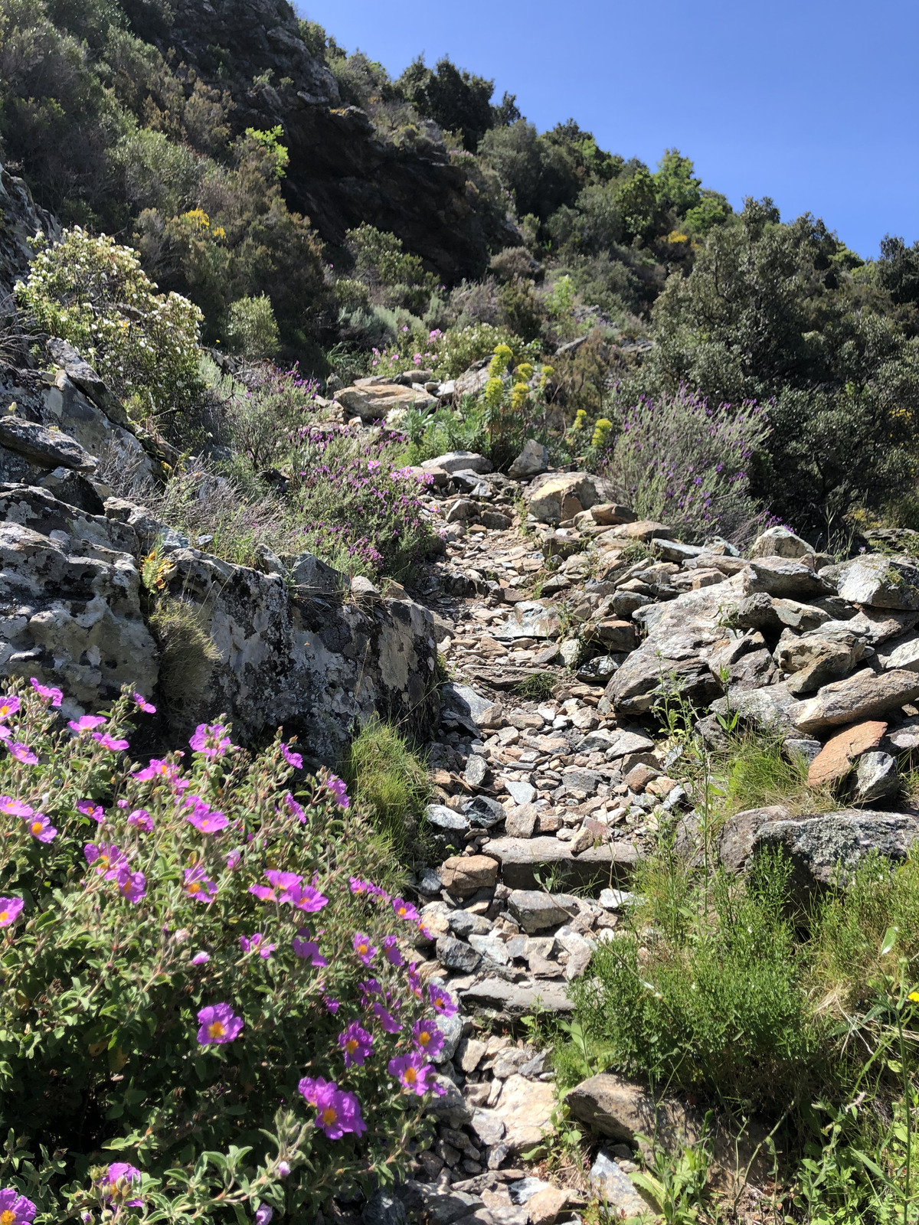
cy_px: 612
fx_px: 991
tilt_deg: +0.8
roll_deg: -0.2
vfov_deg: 63.4
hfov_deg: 49.7
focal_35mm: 28
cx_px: 460
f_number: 1.8
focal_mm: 4
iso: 20
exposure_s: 1/1104
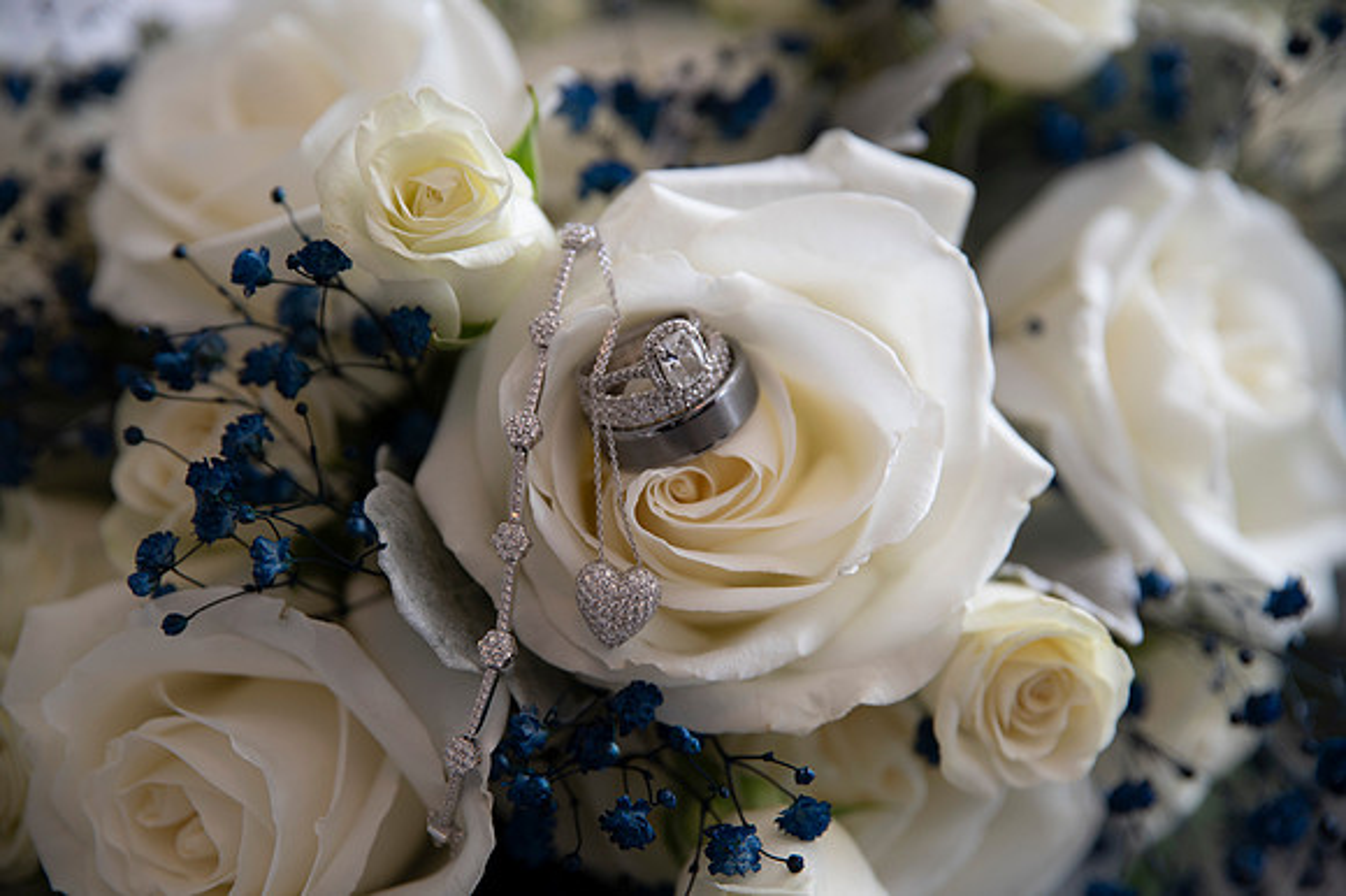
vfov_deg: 19.4
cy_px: 448
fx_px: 2616
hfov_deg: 28.9
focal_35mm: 70
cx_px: 673
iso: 400
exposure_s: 1/160
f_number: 2.8
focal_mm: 70
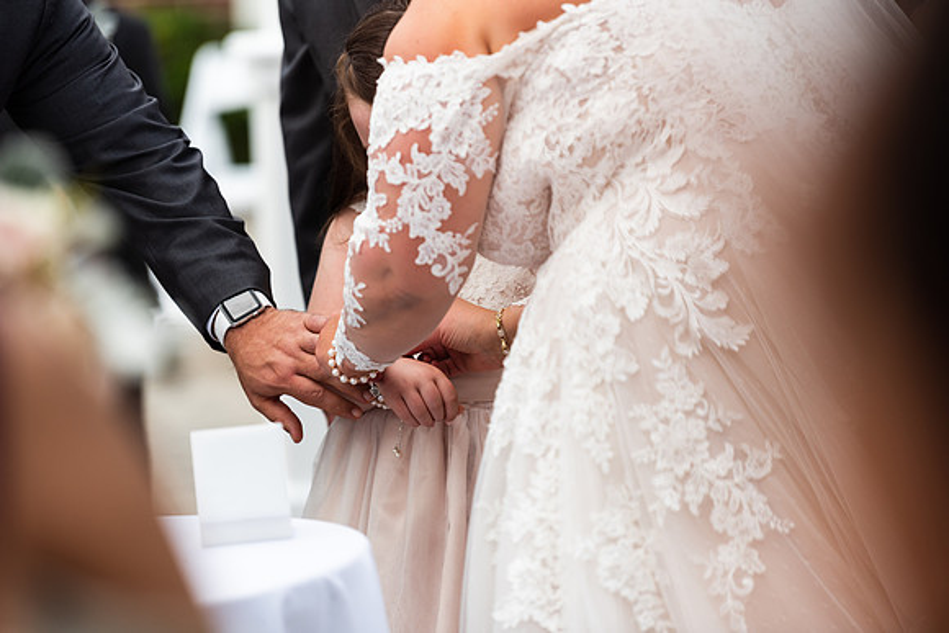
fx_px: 5273
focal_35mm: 200
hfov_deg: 10.3
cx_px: 474
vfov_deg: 6.9
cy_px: 316
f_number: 2.8
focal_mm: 200
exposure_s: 1/1000
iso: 64
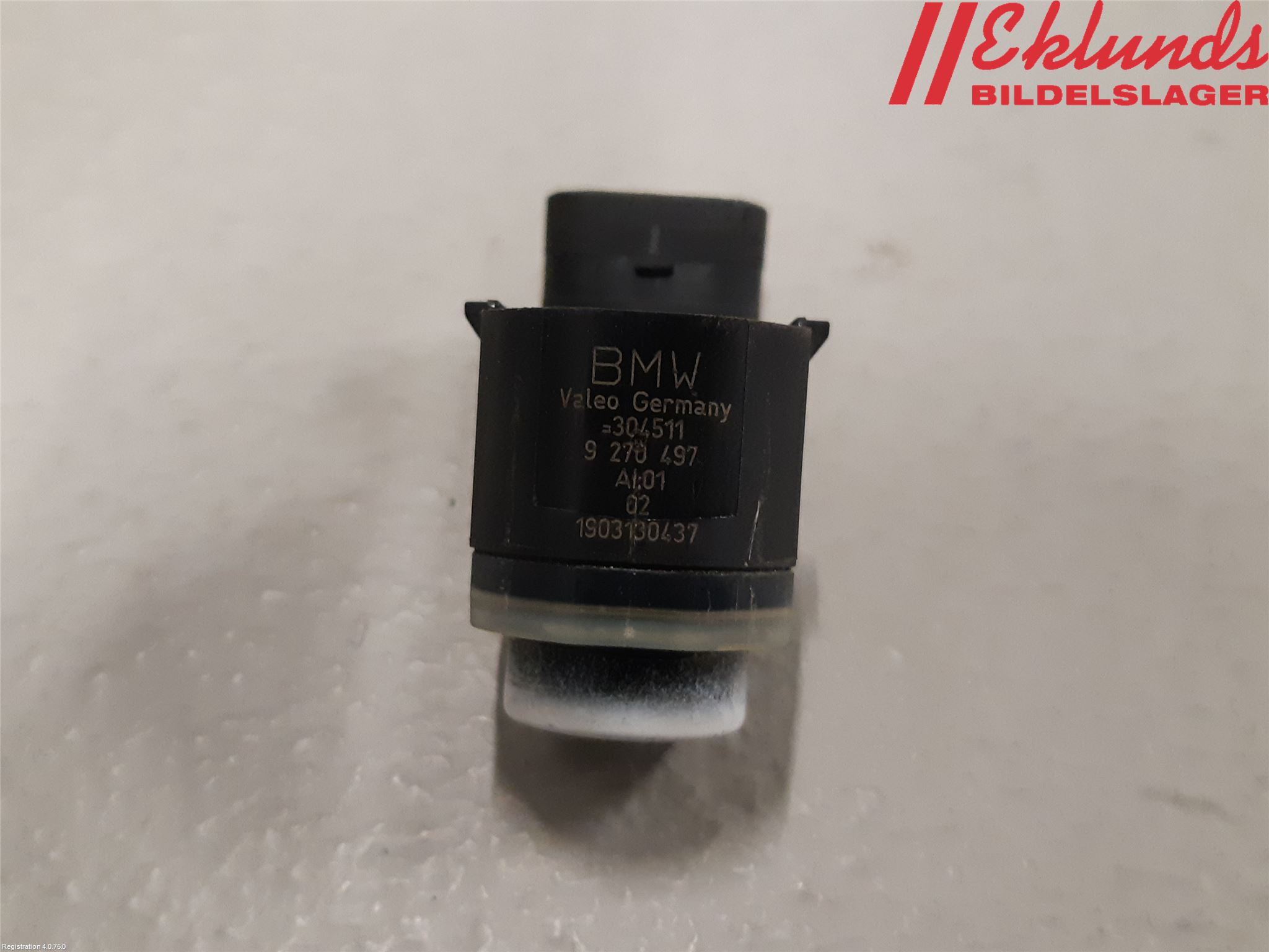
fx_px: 953
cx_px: 634
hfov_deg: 67.3
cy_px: 476
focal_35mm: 26
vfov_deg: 53.1
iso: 250
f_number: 1.7
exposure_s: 1/50
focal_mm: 3.93
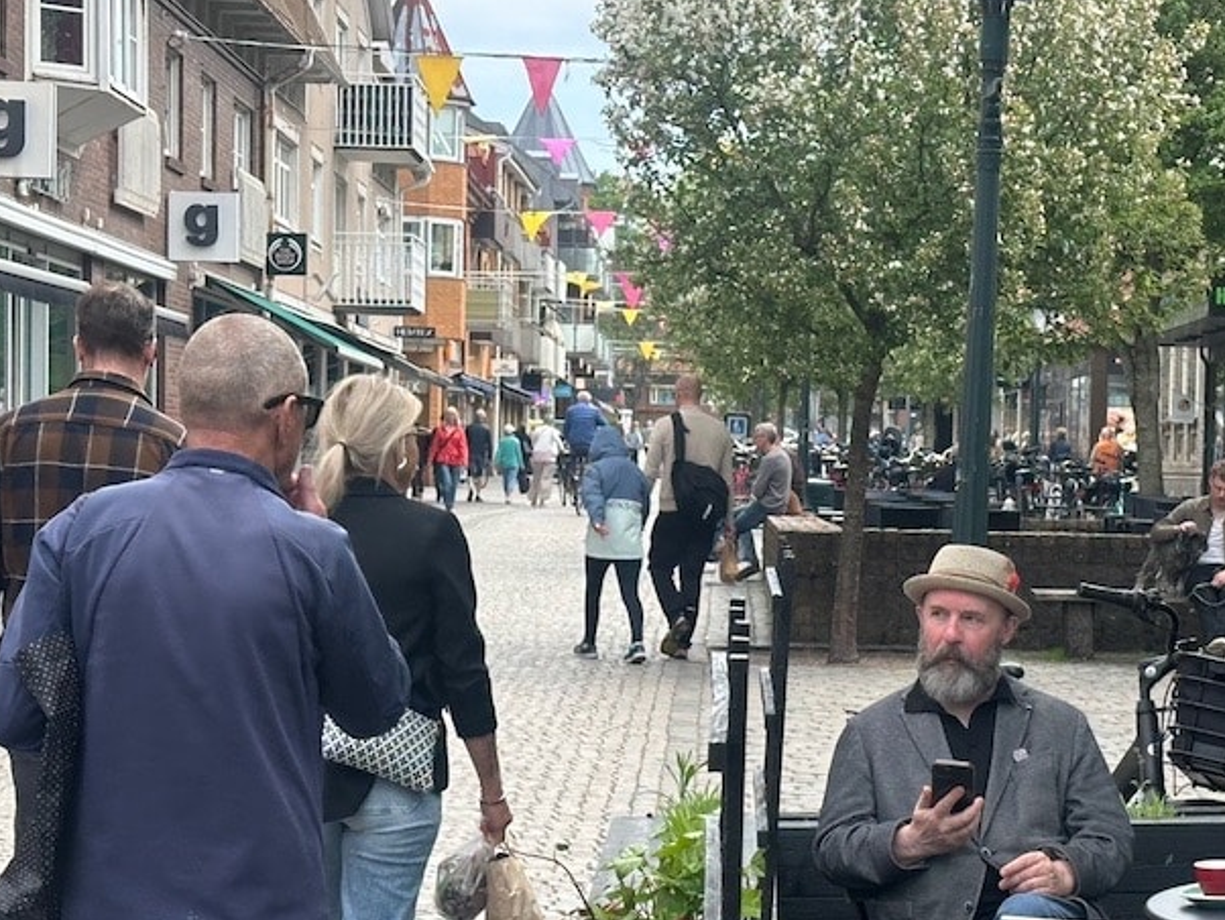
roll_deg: -0.3
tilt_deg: -1.0
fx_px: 3611
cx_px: 822
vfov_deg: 14.5
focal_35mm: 102
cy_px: 596
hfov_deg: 19.2
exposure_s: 1/1376
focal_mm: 6.86
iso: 64
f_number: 1.78
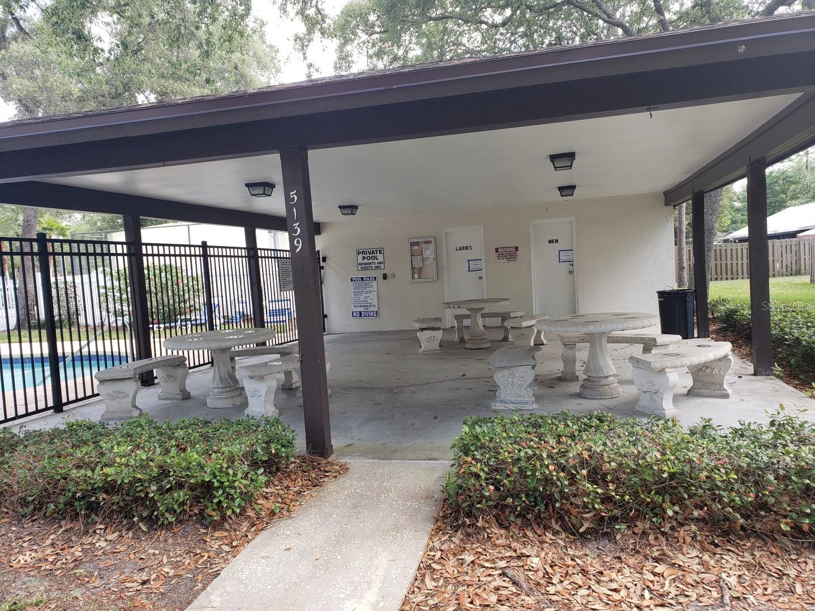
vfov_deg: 53.1
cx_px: 408
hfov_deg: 67.3
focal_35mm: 26
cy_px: 306
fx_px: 612
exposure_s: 1/120
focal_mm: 4.3
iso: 50
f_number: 2.4
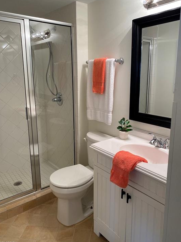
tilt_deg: -12.2
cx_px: 93
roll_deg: +0.2
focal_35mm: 28
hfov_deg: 49.8
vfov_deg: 63.4
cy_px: 115
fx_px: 195
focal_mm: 4.25
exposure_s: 1/60
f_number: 1.8
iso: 80
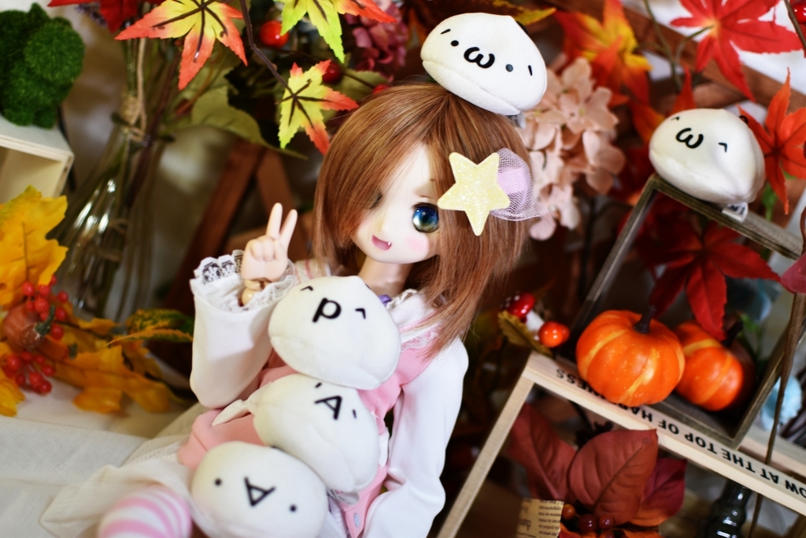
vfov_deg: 25.8
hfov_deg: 37.8
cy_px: 269
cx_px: 403
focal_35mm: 52
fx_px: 1176
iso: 100
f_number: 1.8
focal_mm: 35
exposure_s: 1/30
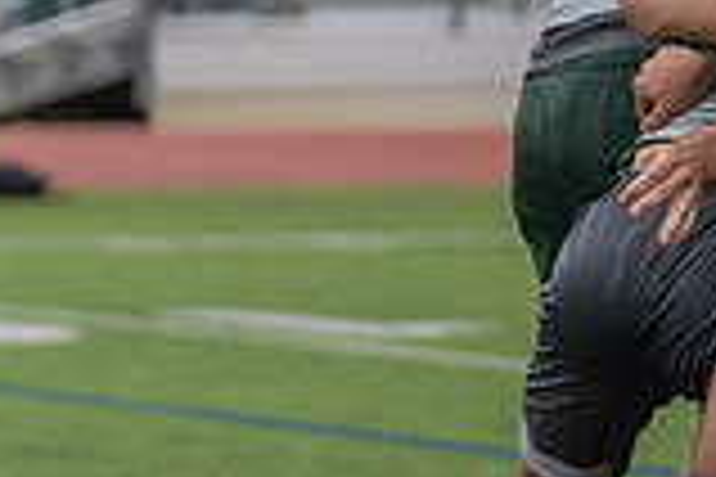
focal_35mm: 466
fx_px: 9267
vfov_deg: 2.9
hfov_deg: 4.4
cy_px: 70
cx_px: 824
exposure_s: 1/1250
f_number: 3.5
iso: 160
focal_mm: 128
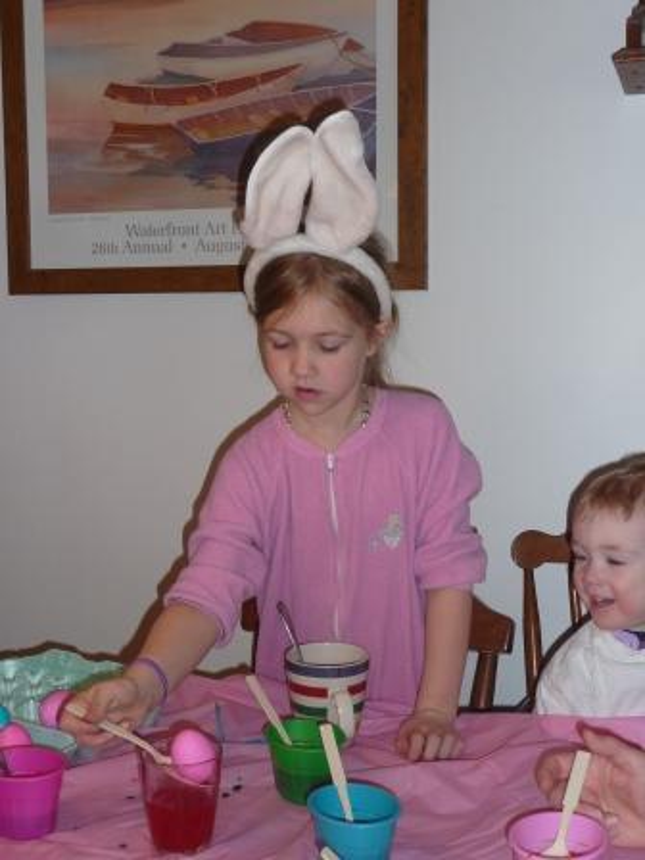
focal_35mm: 45
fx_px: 1118
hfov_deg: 32.2
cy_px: 430
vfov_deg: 42.1
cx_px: 322
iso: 100
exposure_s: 1/30
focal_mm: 7.6
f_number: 4.1
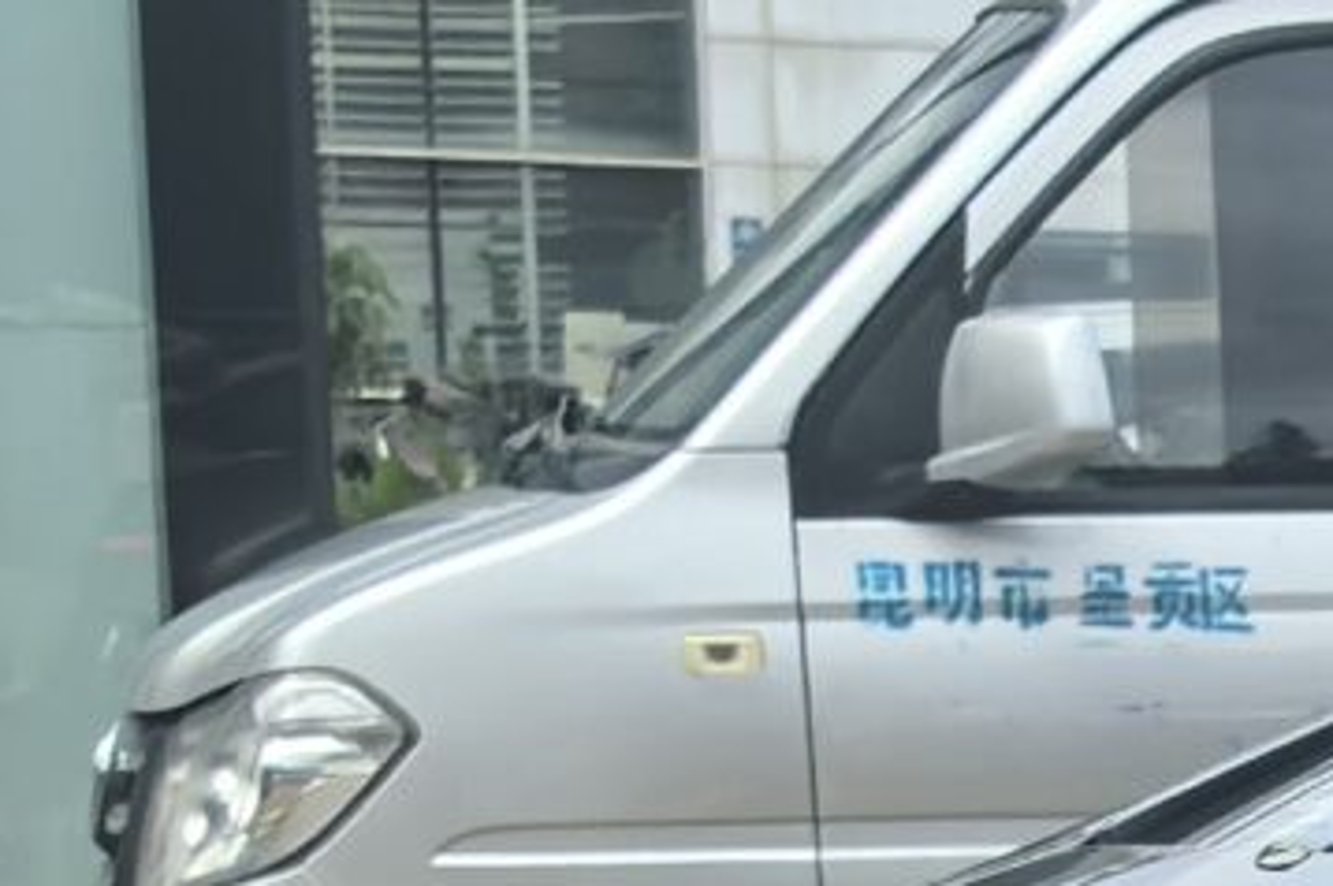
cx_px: 3485
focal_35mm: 201
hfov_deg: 9.0
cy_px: 1817
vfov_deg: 6.6
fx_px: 7436
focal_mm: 6.98
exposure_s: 1/4950
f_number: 2
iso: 160
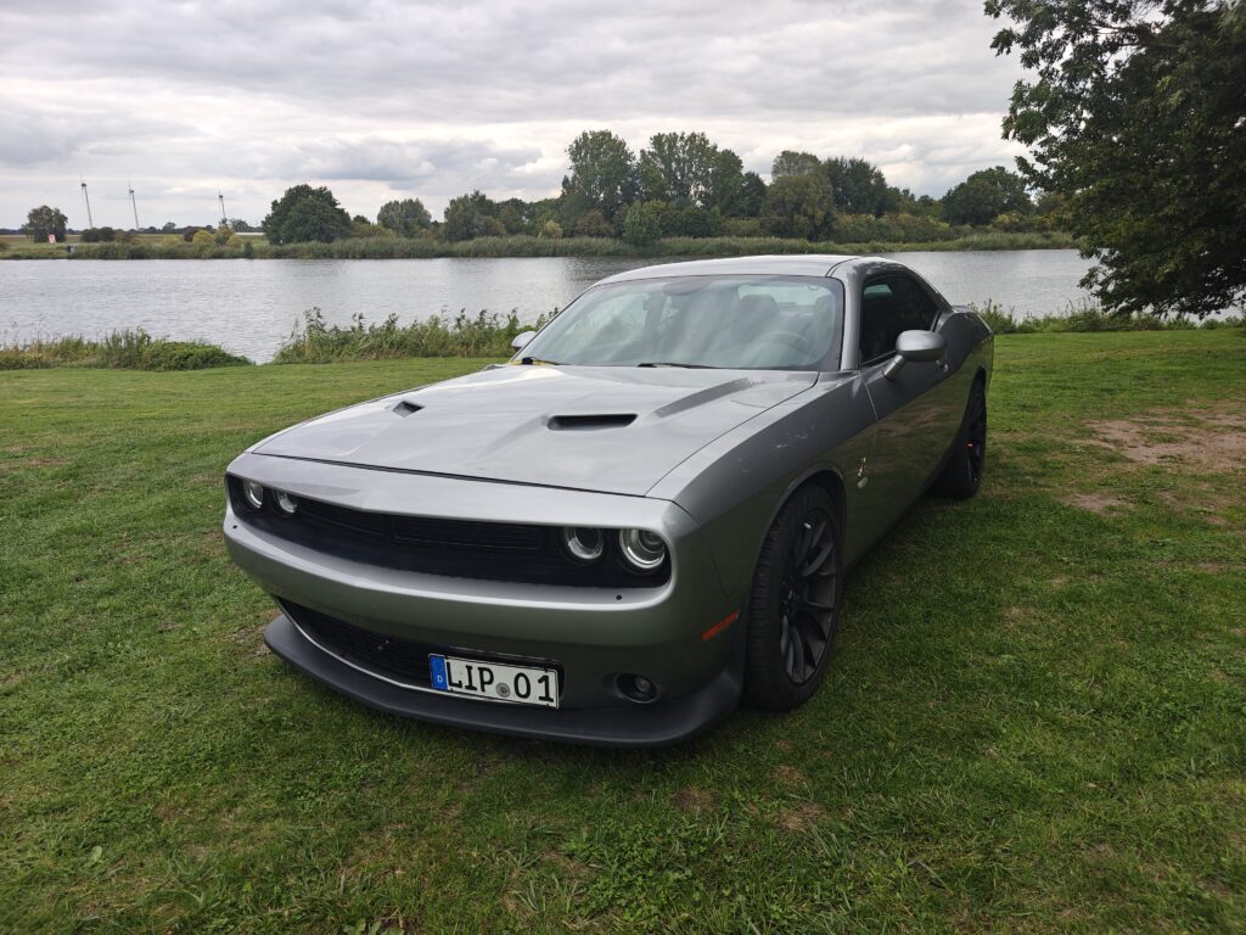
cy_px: 468
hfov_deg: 73.9
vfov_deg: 58.9
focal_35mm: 23
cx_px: 623
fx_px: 828
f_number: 1.6
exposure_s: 1/358
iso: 50
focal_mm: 6.06
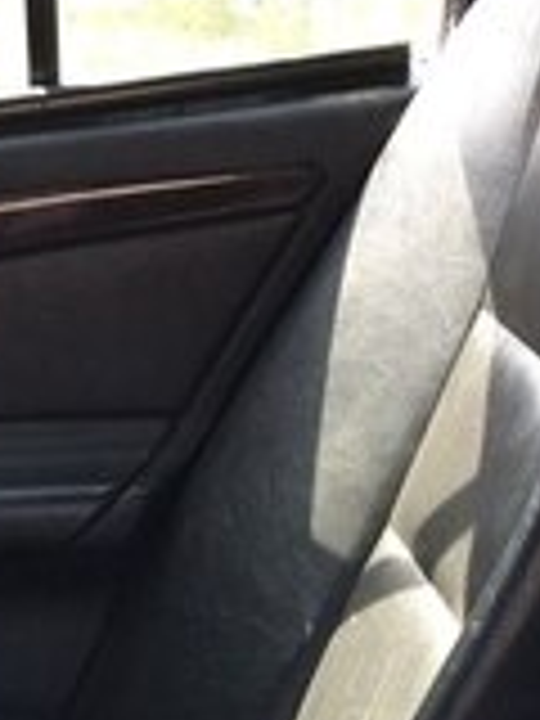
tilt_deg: -28.5
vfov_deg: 19.3
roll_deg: +7.3
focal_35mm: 90
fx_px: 1872
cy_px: 1044
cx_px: 122
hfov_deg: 16.3
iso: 32
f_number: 2.2
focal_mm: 4.15
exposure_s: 1/50
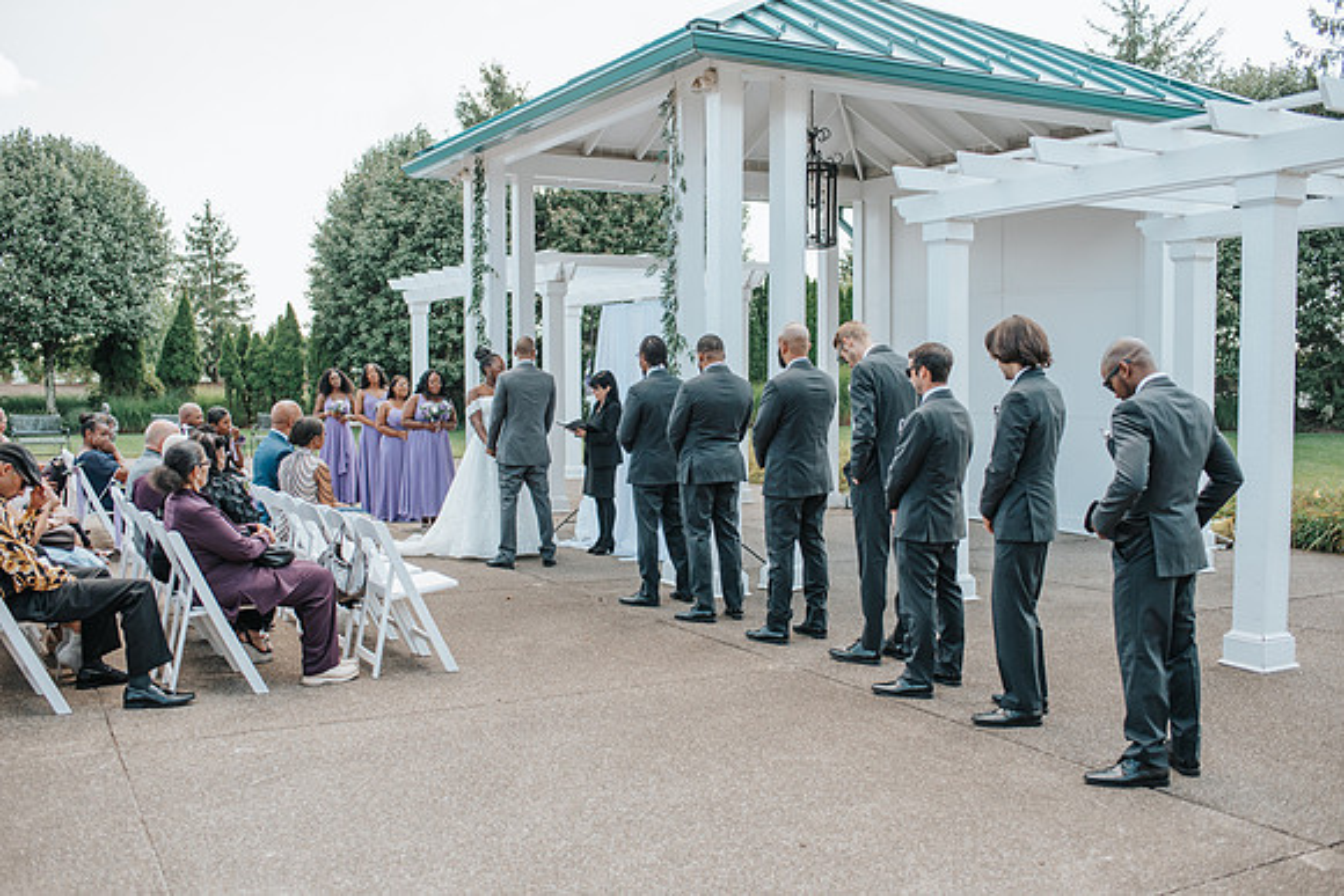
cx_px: 672
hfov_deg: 54.4
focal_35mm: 35
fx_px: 1307
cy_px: 448
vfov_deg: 37.9
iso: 560
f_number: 3.2
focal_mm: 35
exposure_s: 1/1250
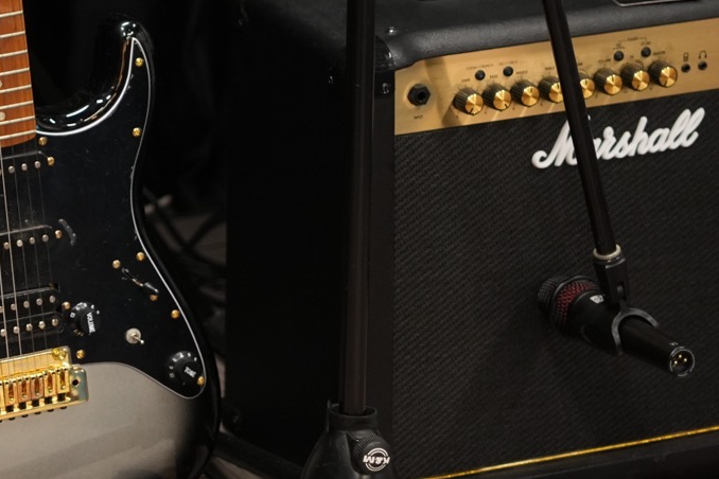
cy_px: -202
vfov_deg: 7.6
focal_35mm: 177
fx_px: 3535
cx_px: -214
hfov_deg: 11.3
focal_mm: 50
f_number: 1.8
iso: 1000
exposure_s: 1/160
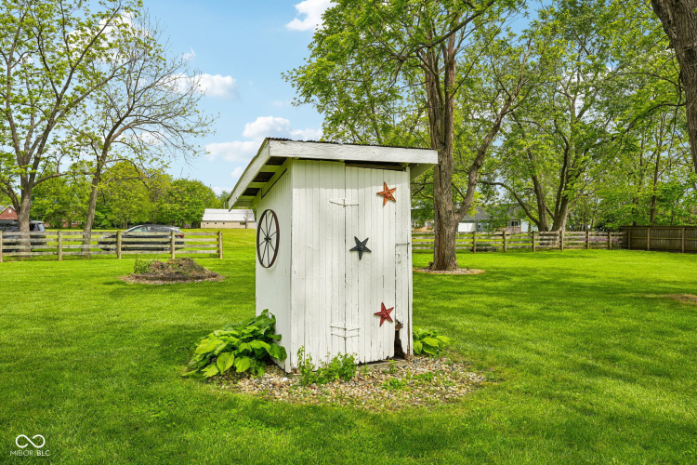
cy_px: 232
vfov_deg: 50.4
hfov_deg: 70.4
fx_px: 494
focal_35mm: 26
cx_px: 348
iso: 100
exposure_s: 1/320
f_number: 8
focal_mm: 25.5
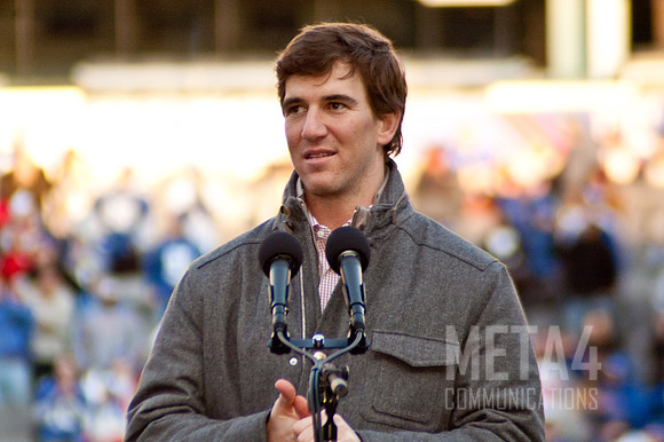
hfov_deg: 4.5
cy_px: 239
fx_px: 8360
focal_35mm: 454
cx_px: 273
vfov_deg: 3.0
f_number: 5.3
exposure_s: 1/400
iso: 320
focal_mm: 240
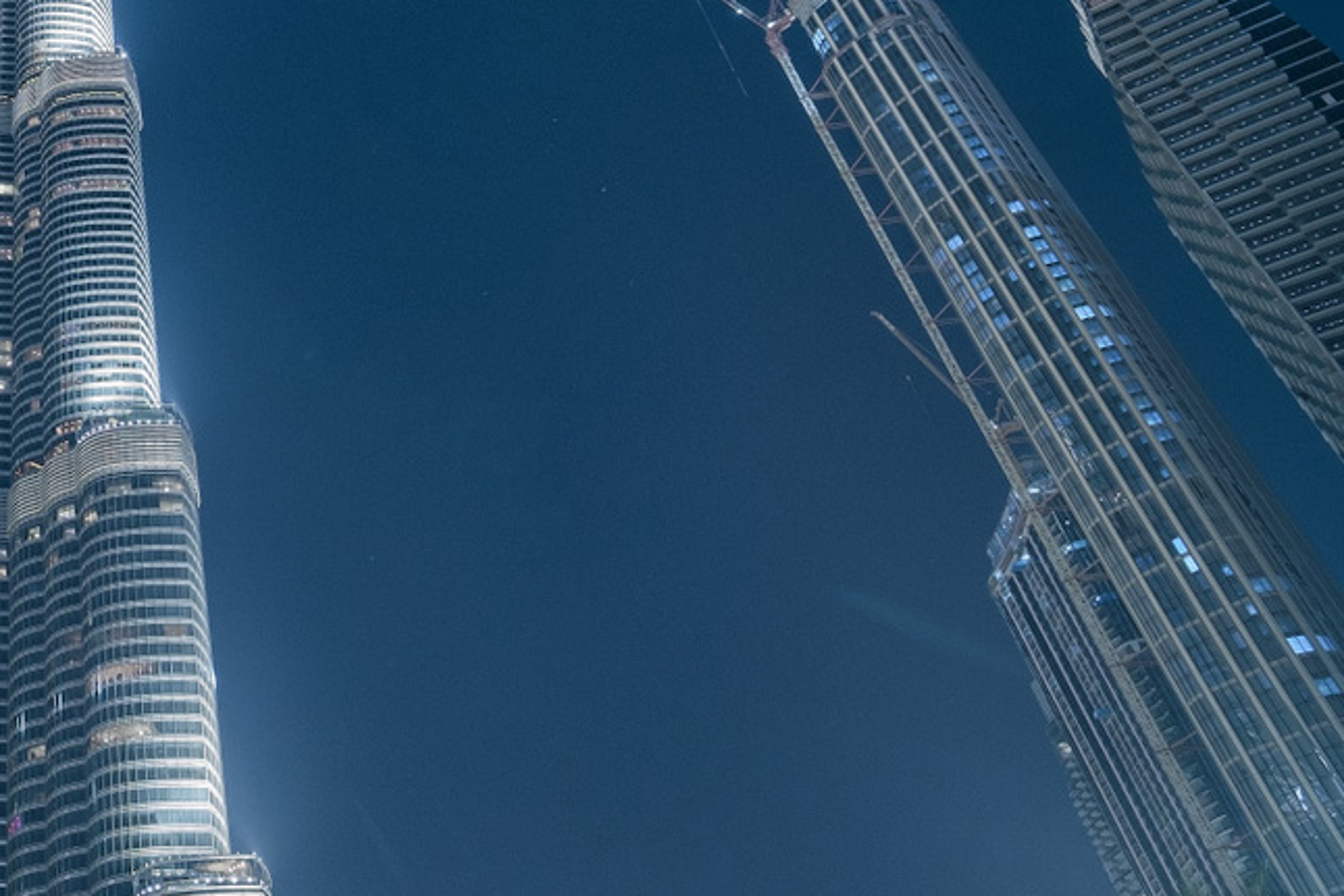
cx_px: 17
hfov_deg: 43.0
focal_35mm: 39
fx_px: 1456
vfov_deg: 33.9
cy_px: 287
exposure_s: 25
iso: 200
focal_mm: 9
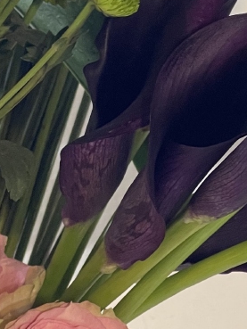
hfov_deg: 7.1
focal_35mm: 208
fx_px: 1978
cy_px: -135
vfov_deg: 9.3
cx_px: 304
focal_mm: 7.5
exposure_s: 1/50
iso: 100
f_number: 2.2
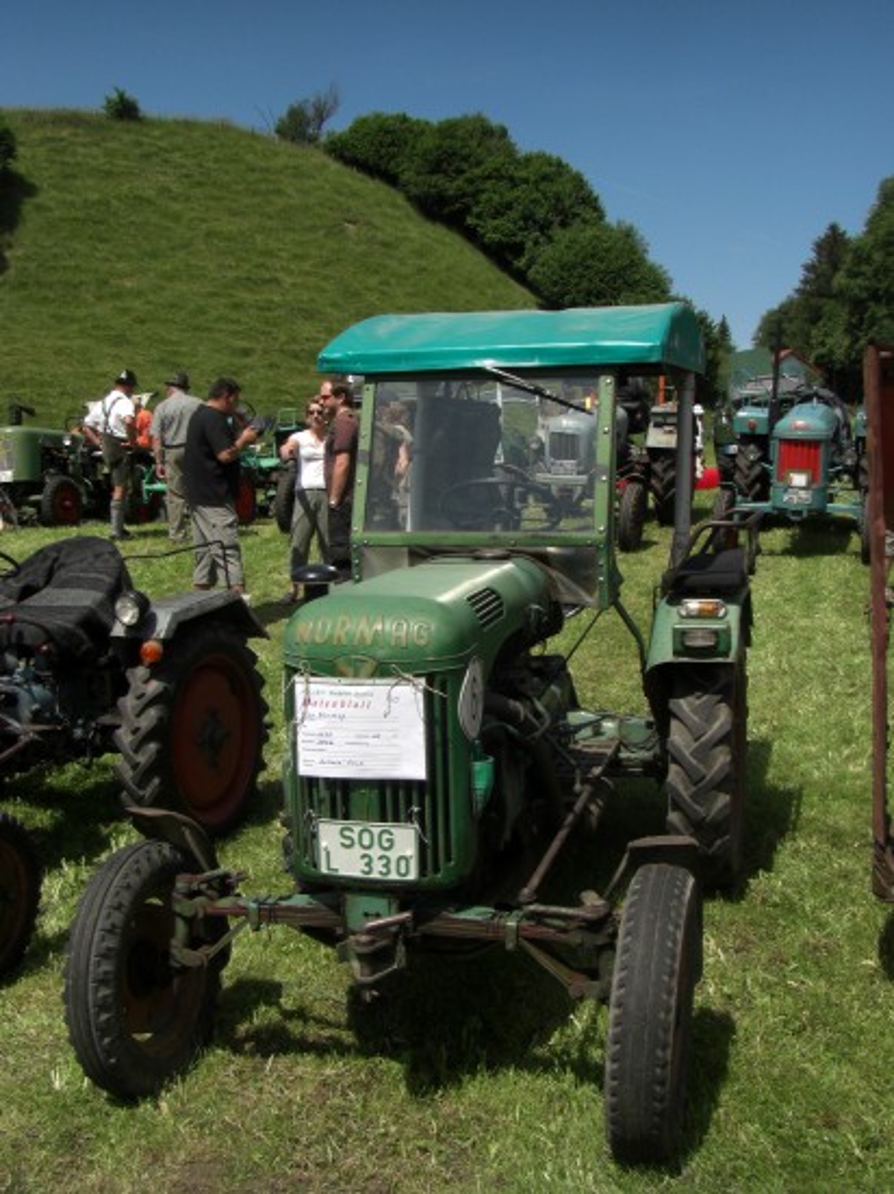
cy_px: 597
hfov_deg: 37.7
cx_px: 447
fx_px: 1310
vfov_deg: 49.0
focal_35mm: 38
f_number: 4.6
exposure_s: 1/400
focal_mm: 6.3
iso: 64
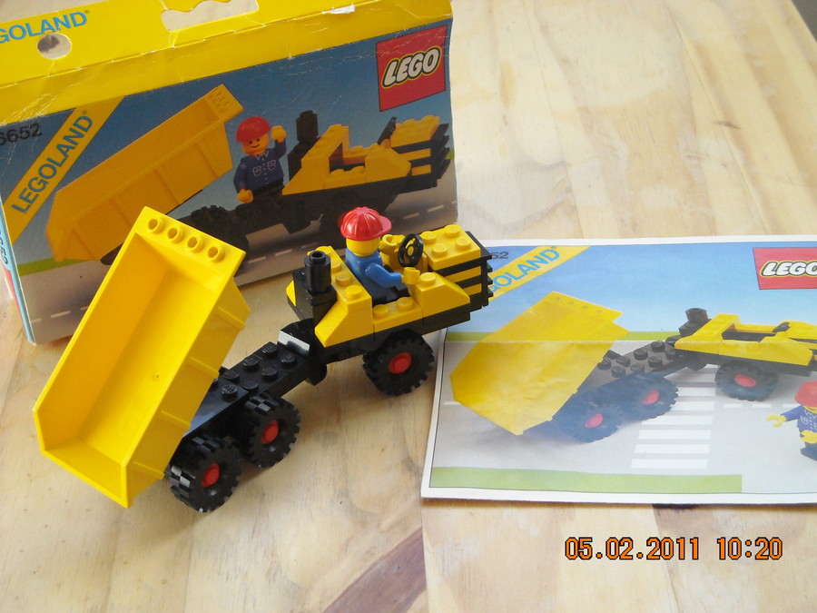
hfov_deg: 28.6
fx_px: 1605
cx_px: 408
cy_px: 306
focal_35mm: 68
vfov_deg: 21.6
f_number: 3.7
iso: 351
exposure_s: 1/201
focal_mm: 11.02
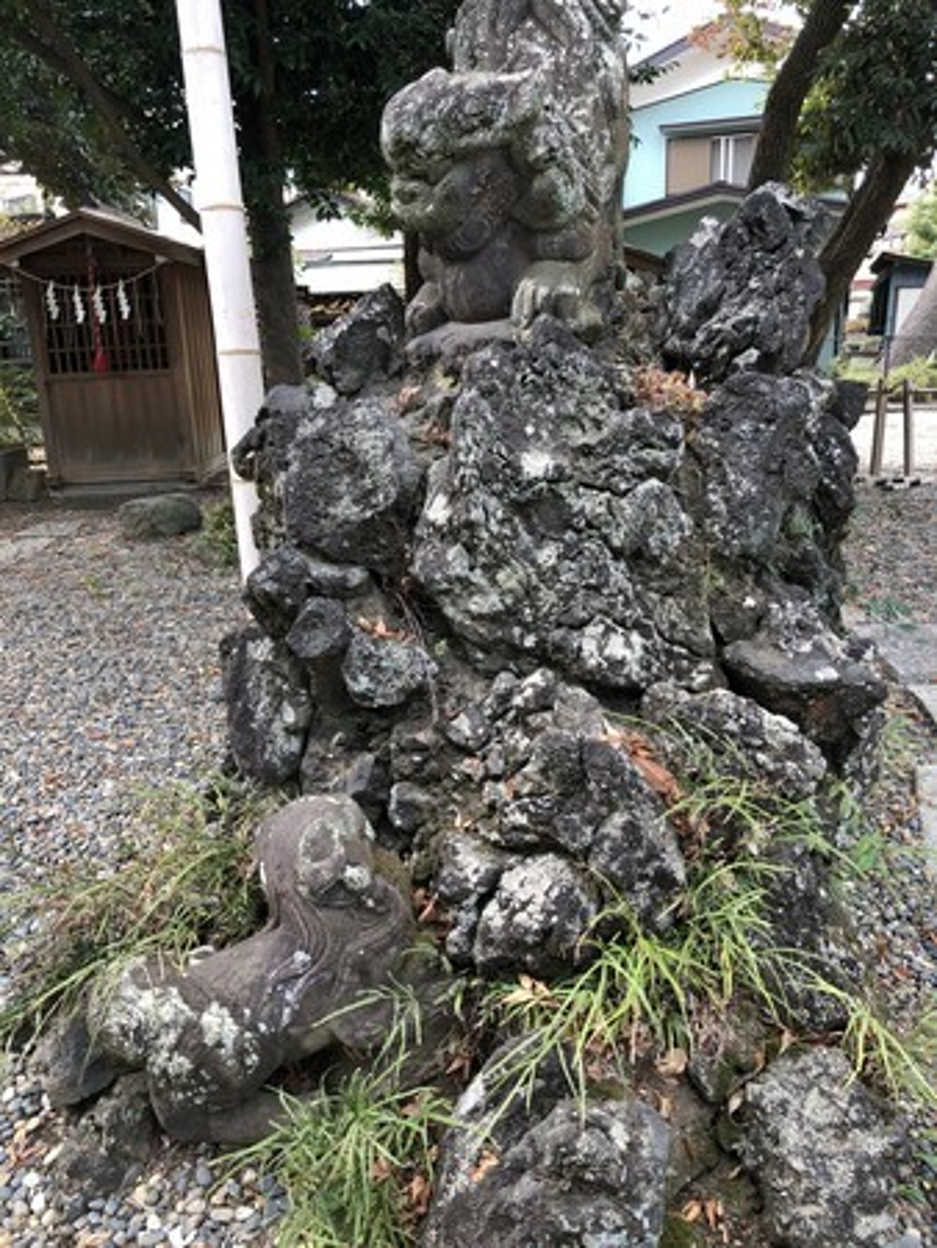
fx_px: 1010
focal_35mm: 28
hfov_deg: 49.8
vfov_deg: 63.4
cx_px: 468
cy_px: 624
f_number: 1.8
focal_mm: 3.99
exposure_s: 1/120
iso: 40
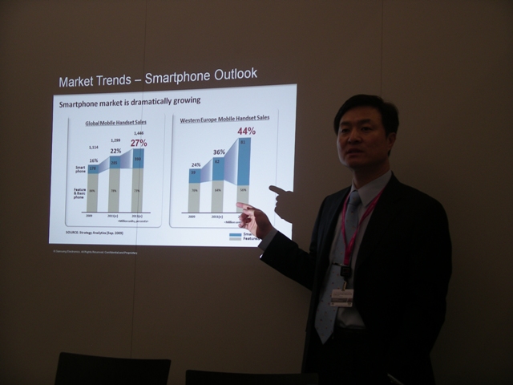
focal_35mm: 52
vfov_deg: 28.0
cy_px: 192
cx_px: 256
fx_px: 771
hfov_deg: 36.8
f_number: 3.2
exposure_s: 1/50
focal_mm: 10.9
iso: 80
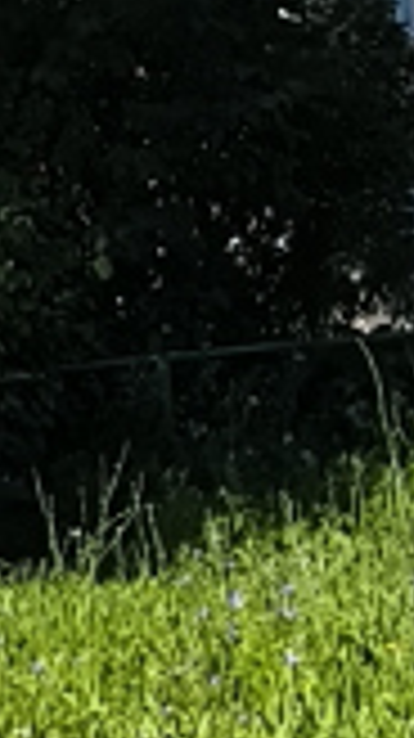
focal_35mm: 303
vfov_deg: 6.9
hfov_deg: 4.0
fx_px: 5925
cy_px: -770
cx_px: 488
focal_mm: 6.14
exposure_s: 1/1304
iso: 50
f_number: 1.65
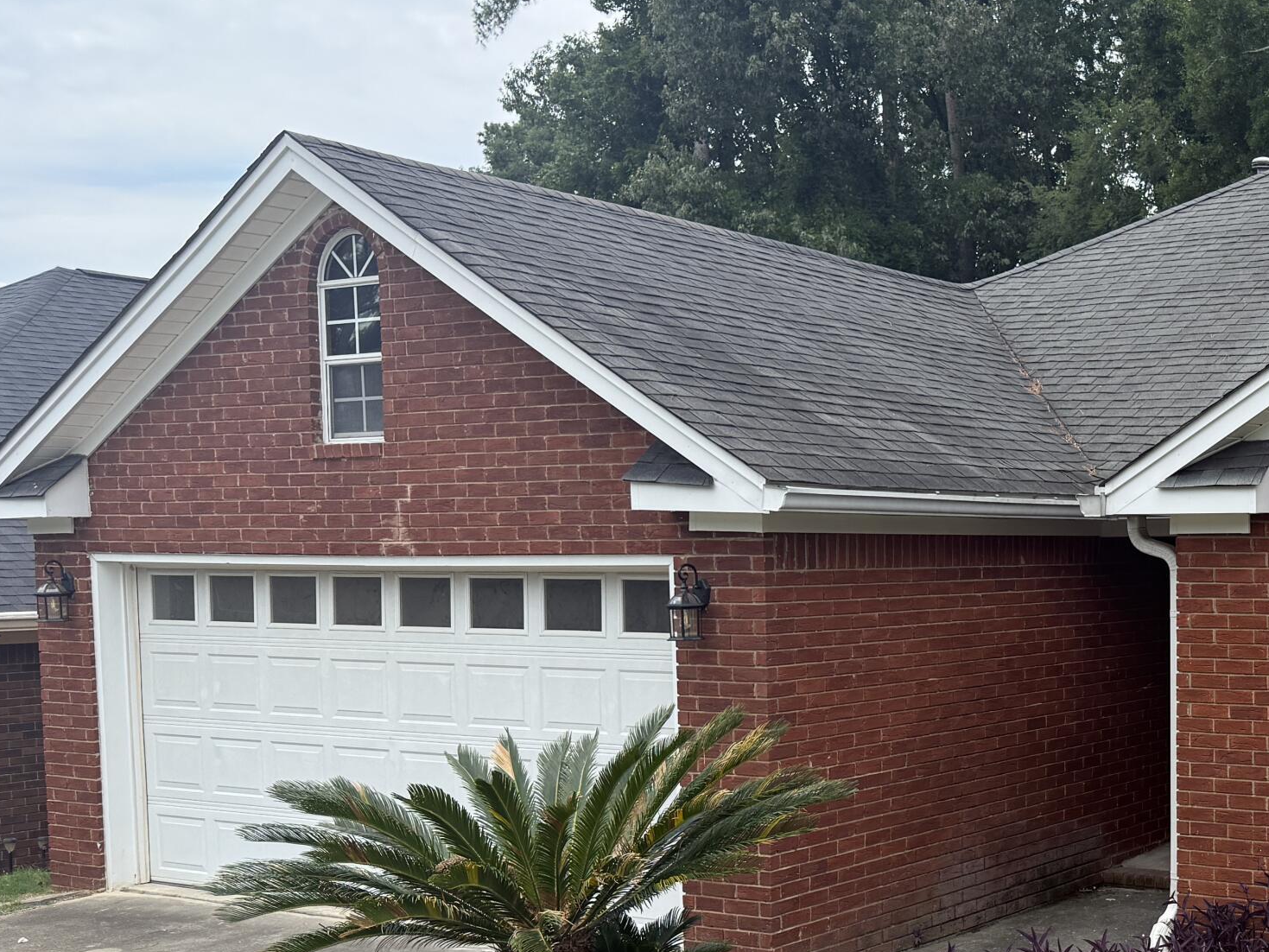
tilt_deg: -5.0
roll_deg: +0.2
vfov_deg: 29.4
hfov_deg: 35.8
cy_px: 648
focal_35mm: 49
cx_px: 1218
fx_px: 1796
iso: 100
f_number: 1.78
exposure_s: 1/3021
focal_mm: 6.76
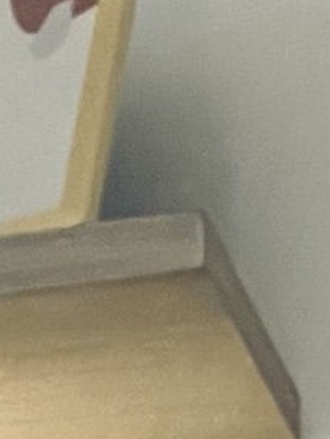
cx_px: 644
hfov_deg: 7.3
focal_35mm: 195
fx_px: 2477
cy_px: 1384
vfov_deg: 8.3
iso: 400
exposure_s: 1/38
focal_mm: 2.71
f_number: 2.2
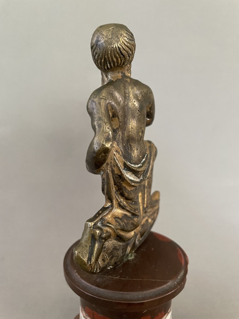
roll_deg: -0.8
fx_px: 239
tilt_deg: -12.0
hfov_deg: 53.1
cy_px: 160
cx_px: 120
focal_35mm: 26
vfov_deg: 67.3
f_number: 1.6
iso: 500
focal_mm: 4.2
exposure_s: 1/57
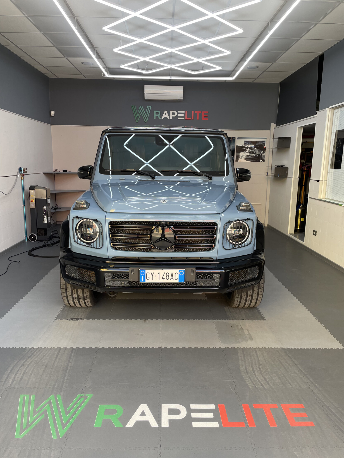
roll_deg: -0.4
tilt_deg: -10.0
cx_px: 172
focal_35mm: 26
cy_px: 229
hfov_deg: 53.1
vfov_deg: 67.3
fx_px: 345
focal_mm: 4.2
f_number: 1.6
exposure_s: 1/121
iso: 32
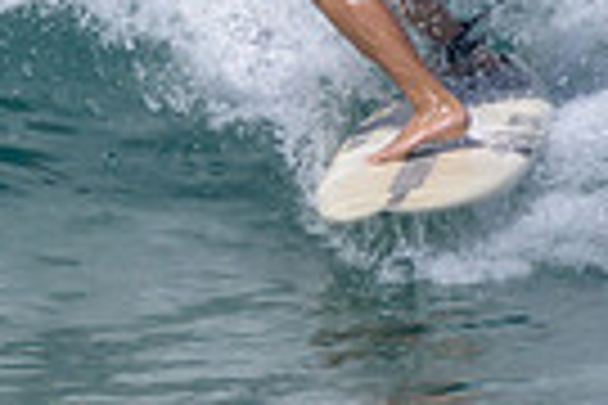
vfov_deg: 0.3
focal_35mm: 4296
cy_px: -164
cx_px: 59
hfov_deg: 0.5
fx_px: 72549
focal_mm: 1000
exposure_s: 1/2000
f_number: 11
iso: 640
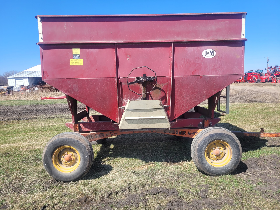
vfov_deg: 53.1
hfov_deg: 67.3
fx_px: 210
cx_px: 140
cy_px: 105
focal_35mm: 26
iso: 40
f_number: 1.8
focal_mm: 5.4
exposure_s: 1/1395
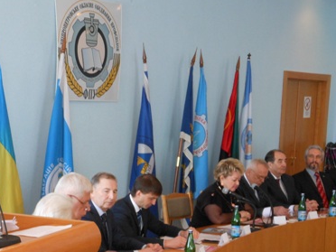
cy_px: 193
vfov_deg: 19.7
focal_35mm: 74
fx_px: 718
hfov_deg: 25.8
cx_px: 63
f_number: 3.8
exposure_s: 1/30
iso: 250
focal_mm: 7.7
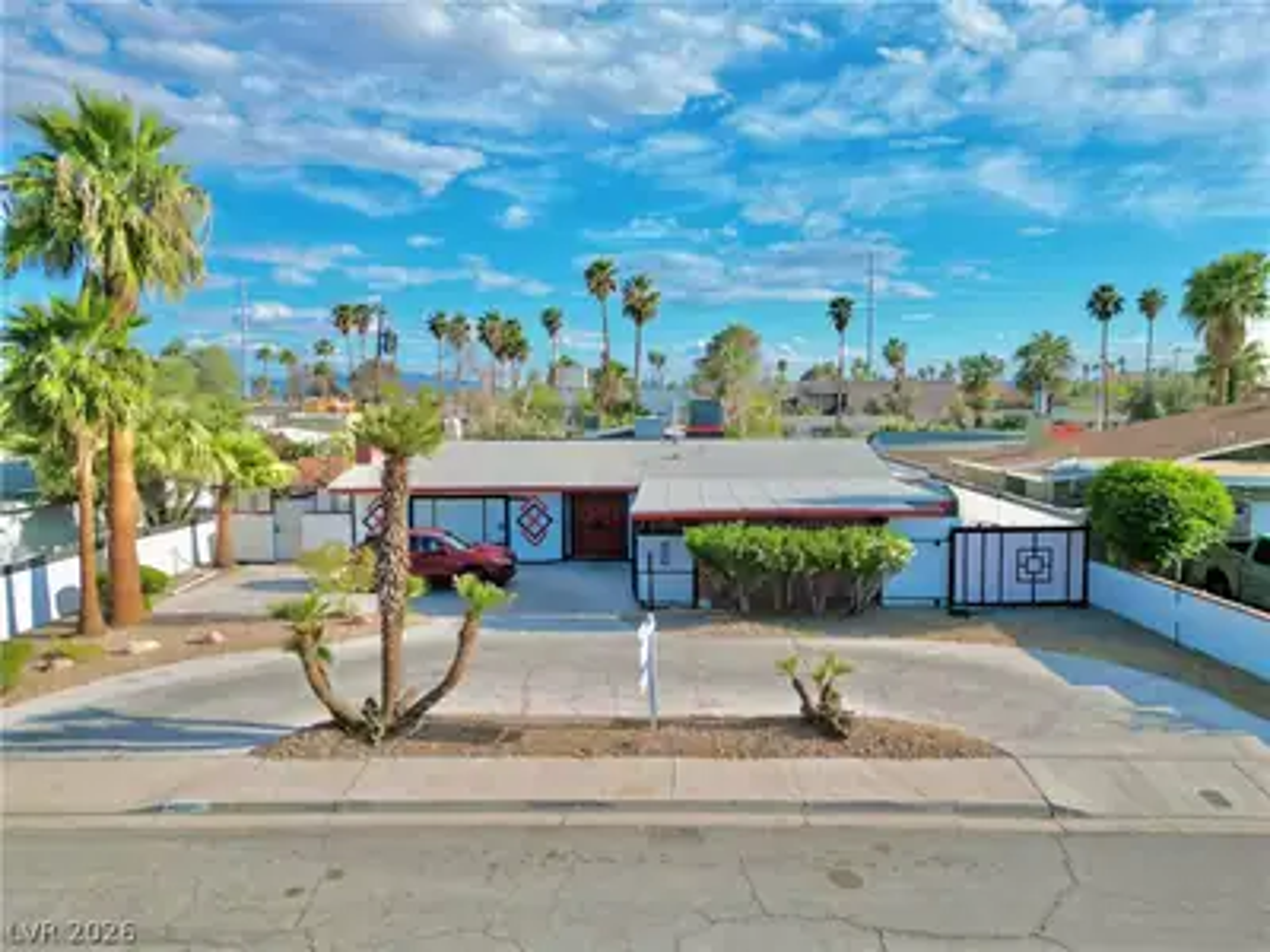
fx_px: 881
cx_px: 635
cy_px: 476
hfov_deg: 71.6
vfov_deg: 56.8
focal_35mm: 24
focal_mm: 6.72
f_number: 1.7
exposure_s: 1/2500
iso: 110
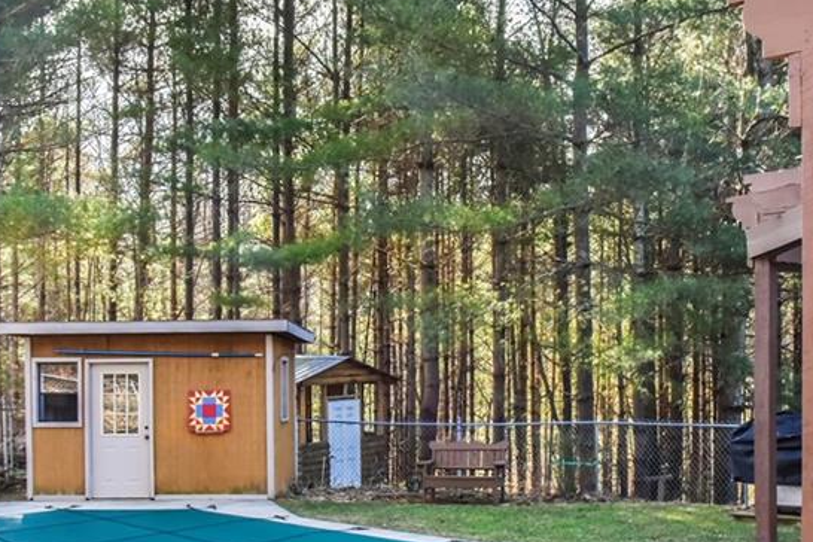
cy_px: 413
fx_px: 1016
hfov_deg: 43.3
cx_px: 505
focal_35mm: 45
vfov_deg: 29.4
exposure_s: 1/160
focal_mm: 24
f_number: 13
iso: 4000
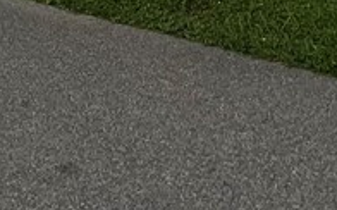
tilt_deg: +1.6
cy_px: -348
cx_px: 160
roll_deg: -1.1
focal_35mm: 144
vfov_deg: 8.1
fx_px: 1321
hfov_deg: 14.5
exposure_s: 1/6211
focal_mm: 5.7
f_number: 1.5
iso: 64
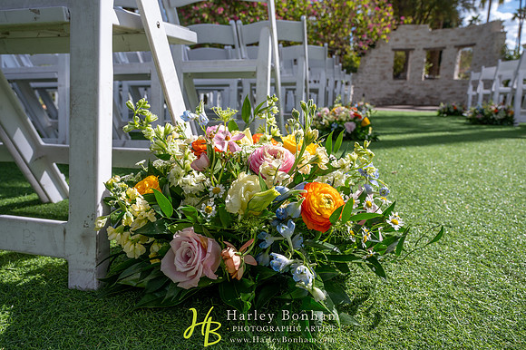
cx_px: 263
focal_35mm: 24
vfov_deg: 53.1
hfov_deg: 73.8
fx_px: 350
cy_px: 175
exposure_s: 1/250
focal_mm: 24
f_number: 8
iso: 100
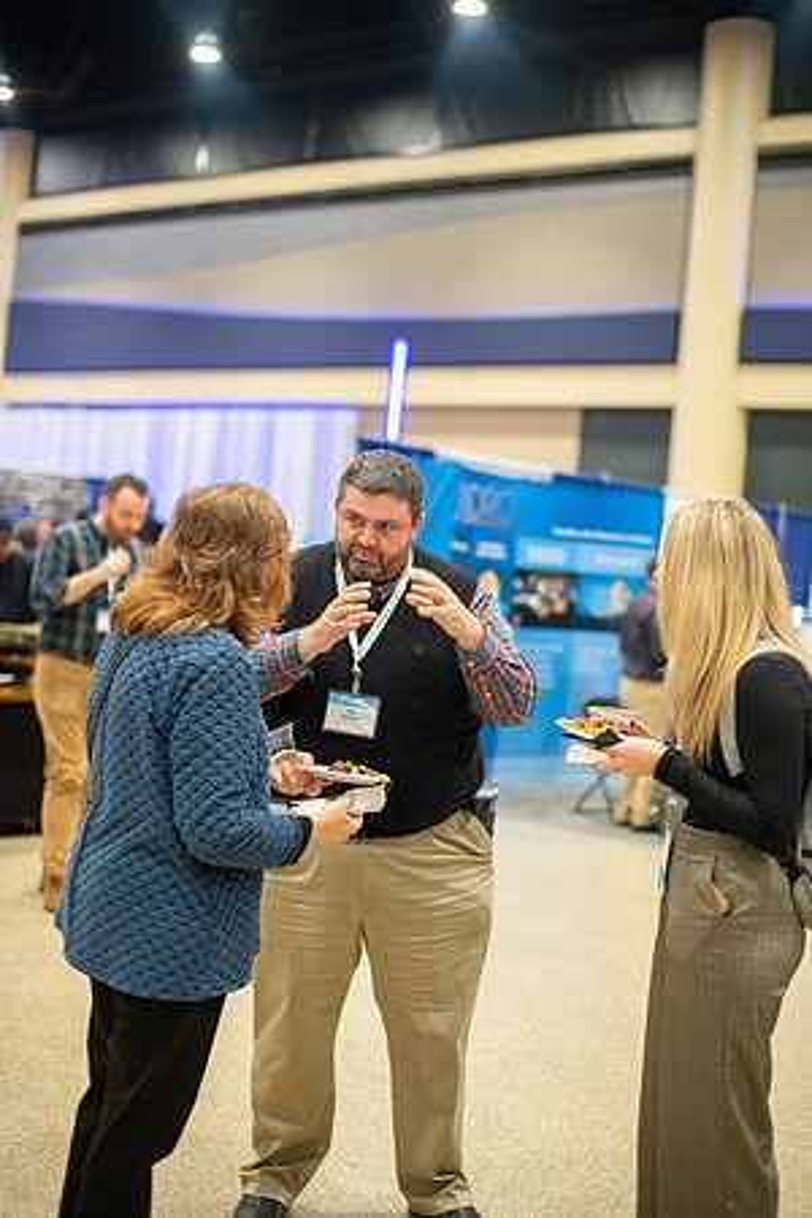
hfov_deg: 27.0
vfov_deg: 39.6
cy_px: 609
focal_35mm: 50
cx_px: 406
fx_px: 1692
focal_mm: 50
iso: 1600
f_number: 2
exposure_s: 1/200
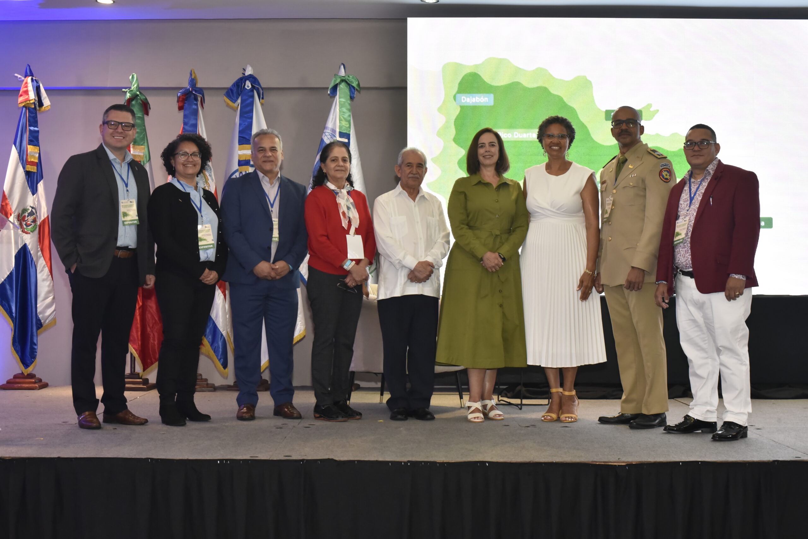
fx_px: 1123
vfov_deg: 27.0
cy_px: 270
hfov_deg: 39.6
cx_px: 404
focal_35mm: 50
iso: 3200
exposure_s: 1/200
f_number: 7.1
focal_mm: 50
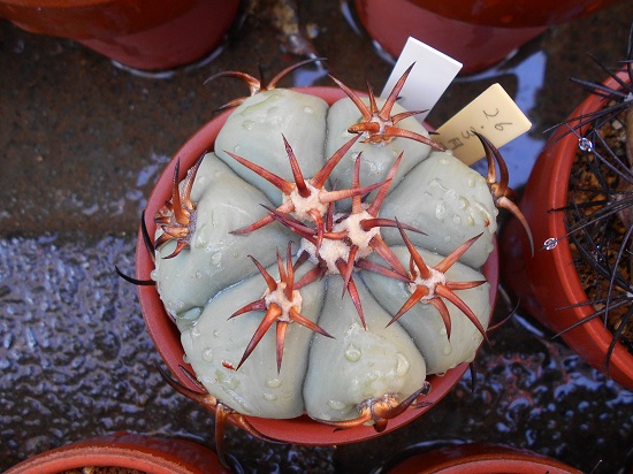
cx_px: 316
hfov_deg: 60.0
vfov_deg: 46.8
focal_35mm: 30
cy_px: 237
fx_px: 548
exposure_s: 1/30
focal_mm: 5.1
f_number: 3.4
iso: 140
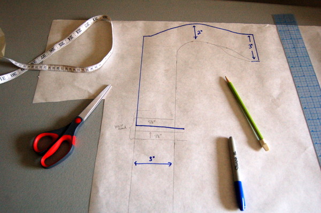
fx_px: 294
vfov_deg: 39.9
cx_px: 160
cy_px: 106
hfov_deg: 57.3
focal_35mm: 33
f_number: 3.8
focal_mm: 22
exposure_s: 1/50
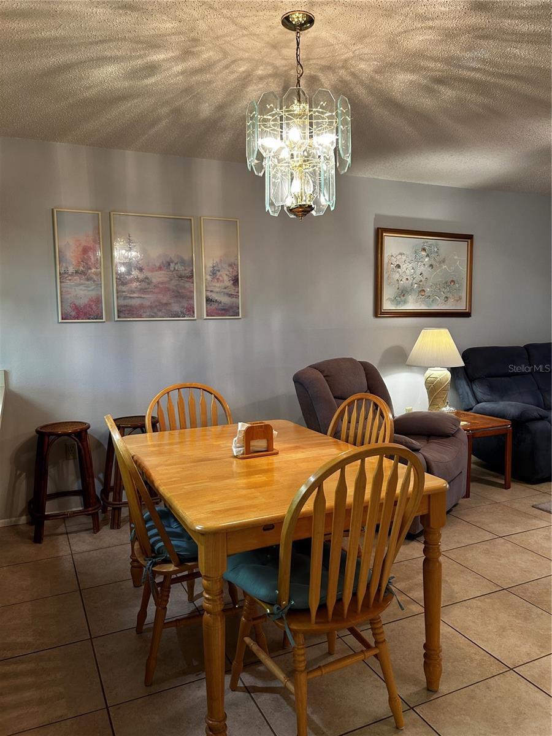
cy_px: 368
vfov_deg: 67.3
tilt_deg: -3.6
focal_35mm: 26
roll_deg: +1.3
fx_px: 553
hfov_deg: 53.1
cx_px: 276
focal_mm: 5.7
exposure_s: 1/60
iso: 100
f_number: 1.5
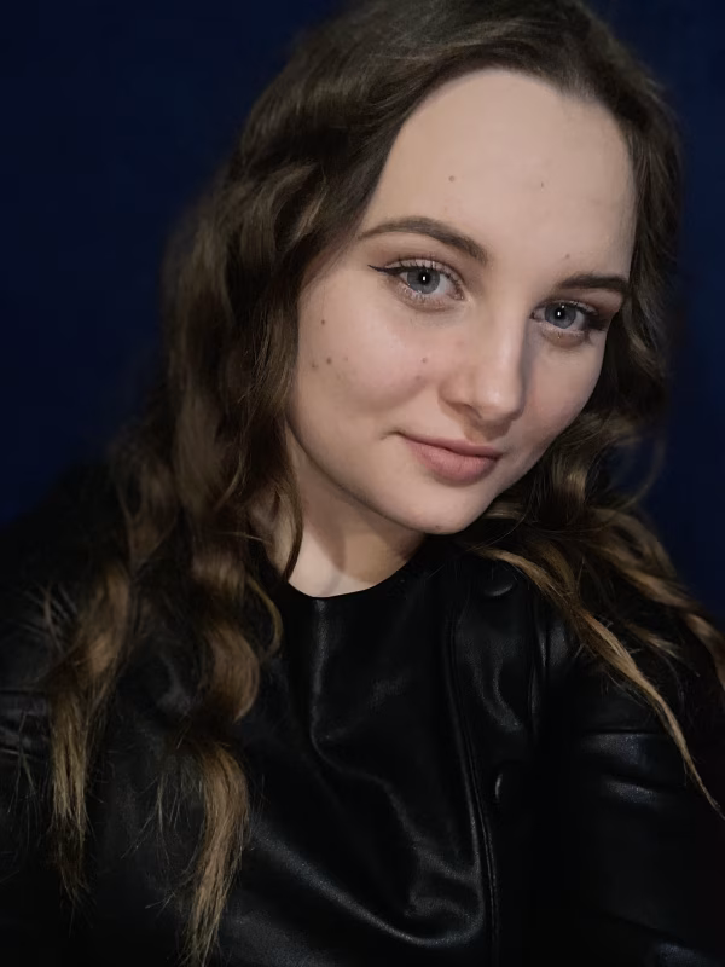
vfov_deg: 60.0
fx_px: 838
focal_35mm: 30
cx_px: 362
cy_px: 484
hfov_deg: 46.8
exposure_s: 1/25
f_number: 2.2
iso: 125
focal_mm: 2.71
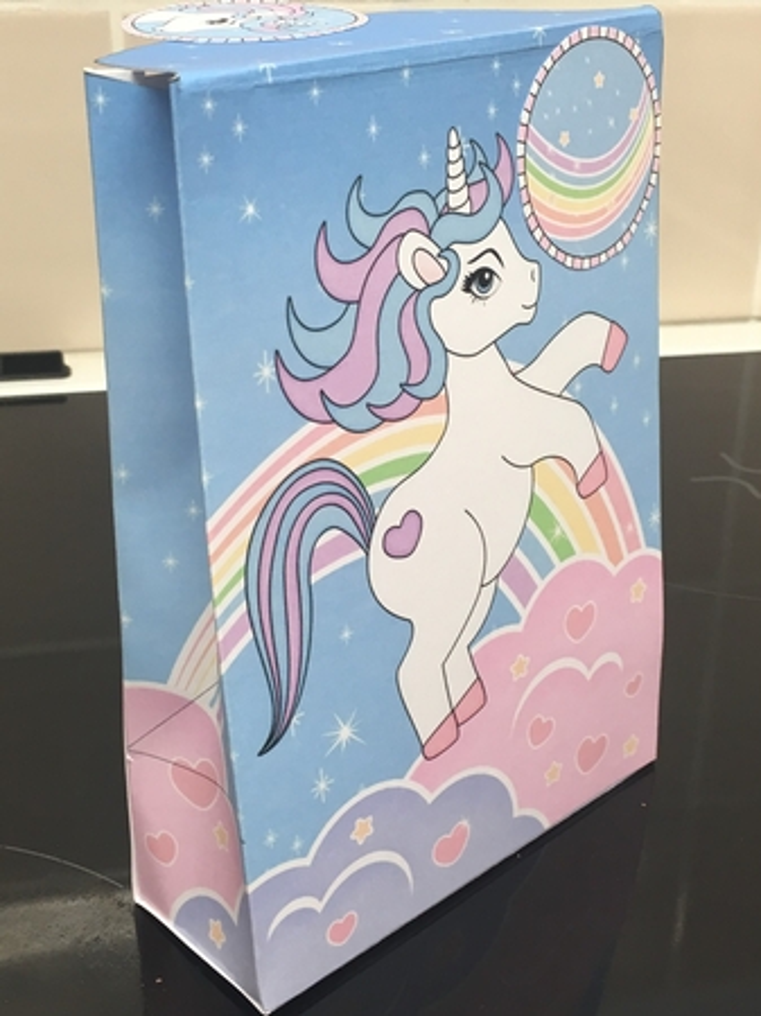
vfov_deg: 61.7
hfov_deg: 48.2
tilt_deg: -25.5
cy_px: 508
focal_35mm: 29
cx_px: 380
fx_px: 851
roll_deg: +0.1
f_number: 2.2
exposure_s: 1/33
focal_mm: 4.15
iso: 80
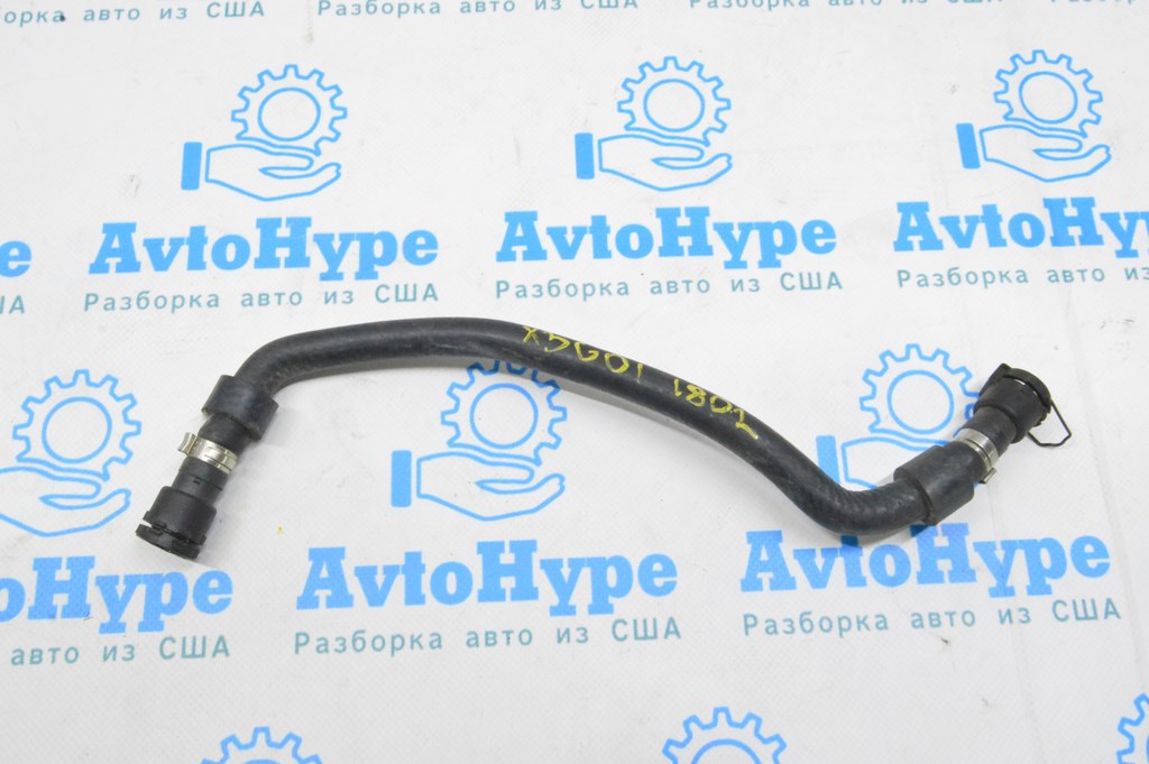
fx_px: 1100
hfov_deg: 55.1
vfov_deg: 38.3
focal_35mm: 34
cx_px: 574
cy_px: 382
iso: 6400
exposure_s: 1/15
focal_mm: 23
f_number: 20
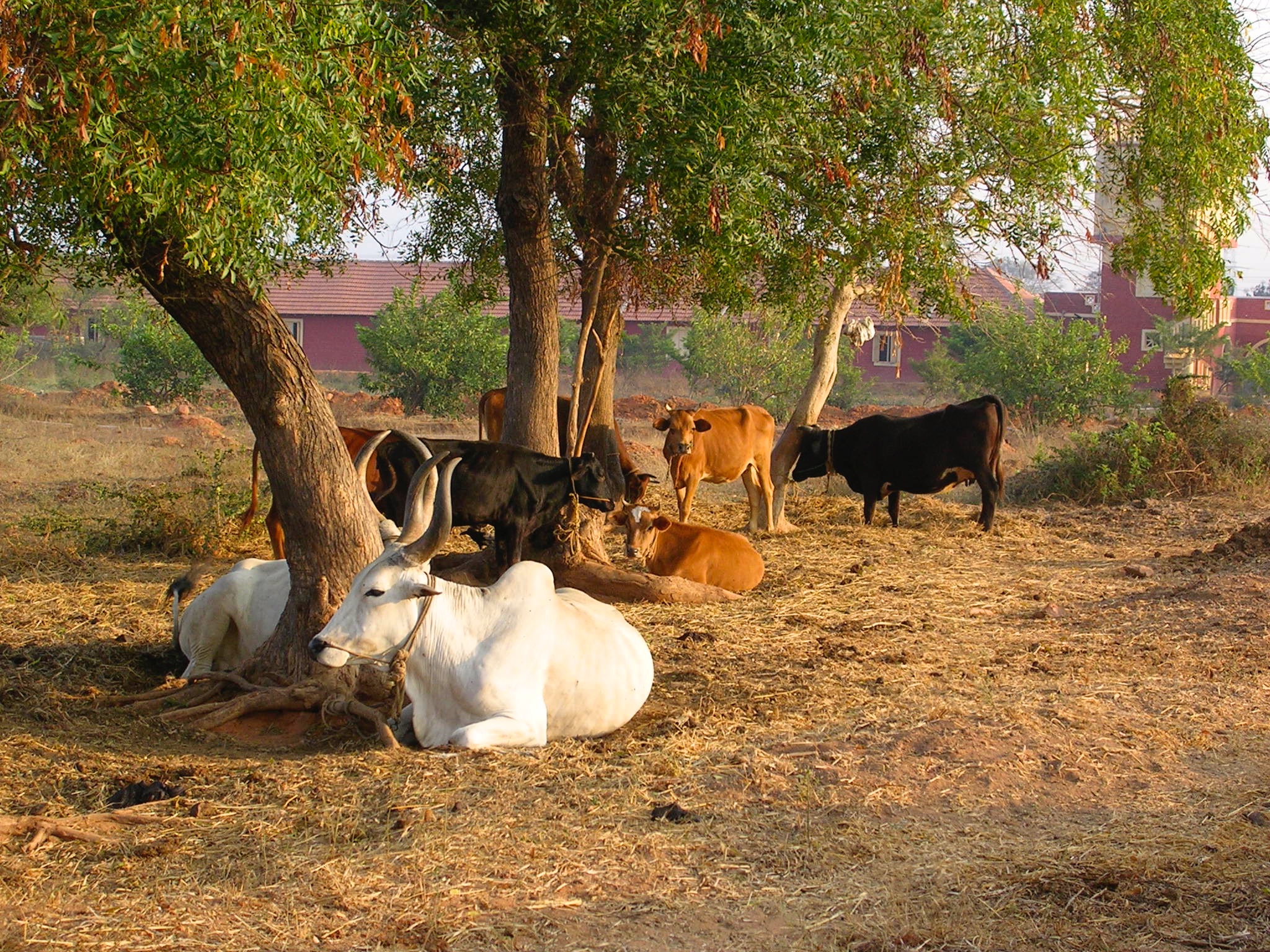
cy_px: 476
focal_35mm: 91
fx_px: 3339
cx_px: 635
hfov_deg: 21.5
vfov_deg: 16.2
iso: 50
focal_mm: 13.7
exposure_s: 1/110
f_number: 4.2
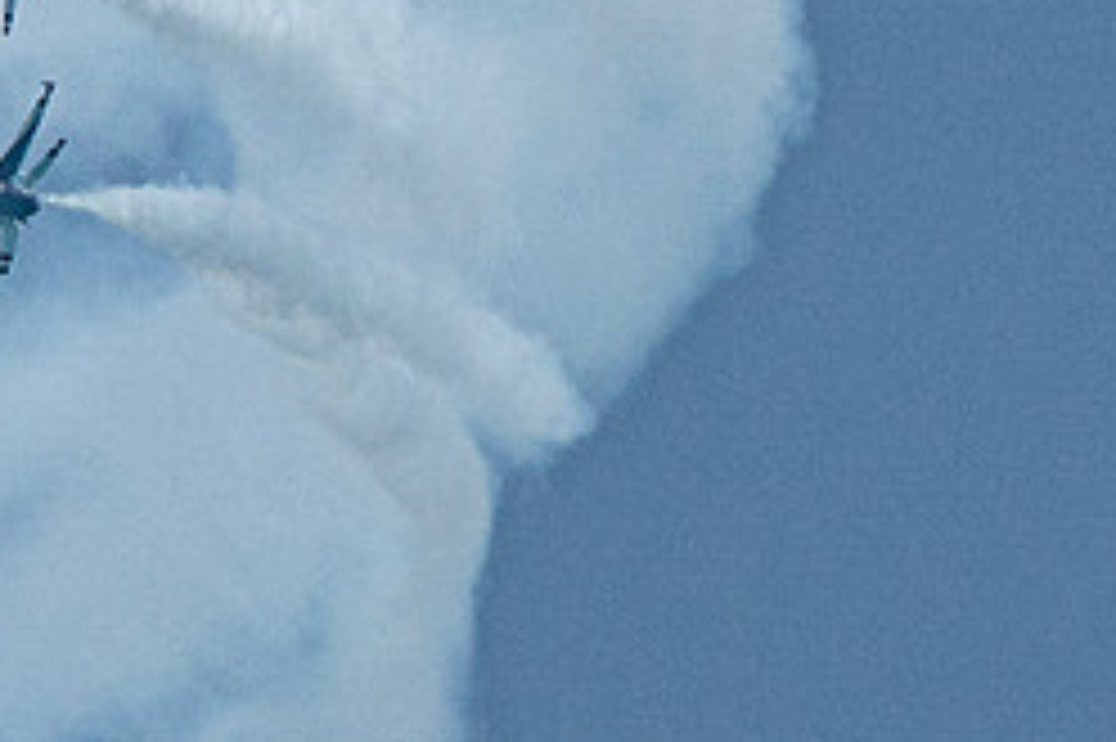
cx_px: -233
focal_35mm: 2350
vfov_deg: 0.6
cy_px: -107
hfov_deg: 0.9
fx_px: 72799
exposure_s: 1/2000
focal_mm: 400
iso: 640
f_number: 10
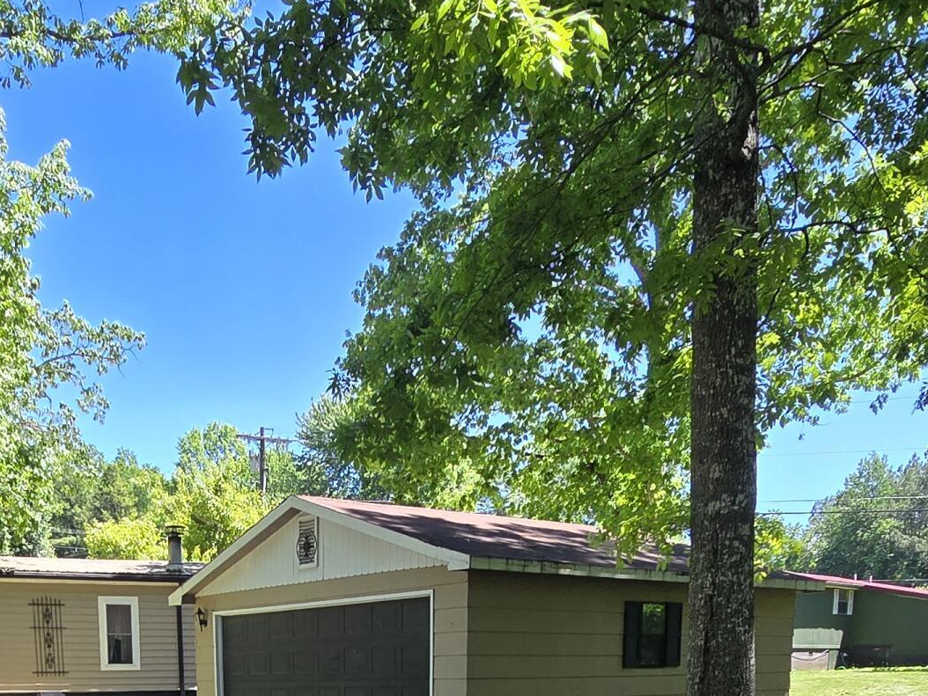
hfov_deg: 48.9
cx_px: 279
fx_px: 992
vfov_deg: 31.6
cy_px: 857
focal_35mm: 37
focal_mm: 2.2
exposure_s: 1/634
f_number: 2.2
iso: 50
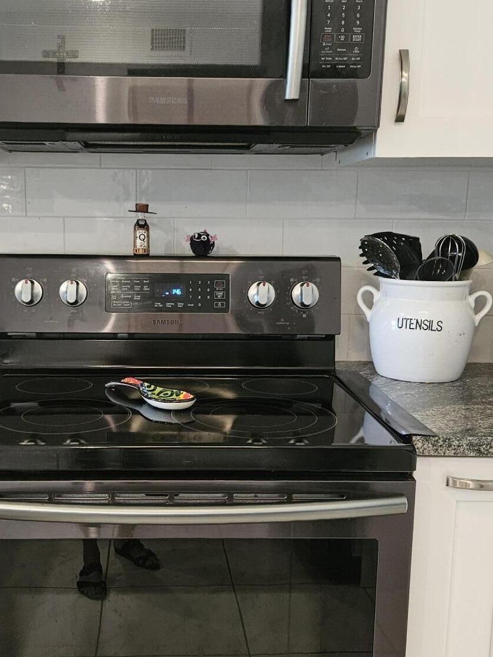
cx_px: 159
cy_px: 355
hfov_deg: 34.8
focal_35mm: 41
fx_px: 779
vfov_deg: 45.7
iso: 1000
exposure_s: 1/120
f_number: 1.8
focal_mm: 5.4
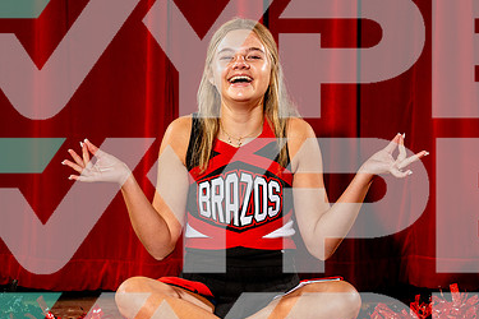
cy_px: 206
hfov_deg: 18.8
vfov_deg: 12.6
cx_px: 255
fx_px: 1450
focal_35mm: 109
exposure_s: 1/250
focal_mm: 69
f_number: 4
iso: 500
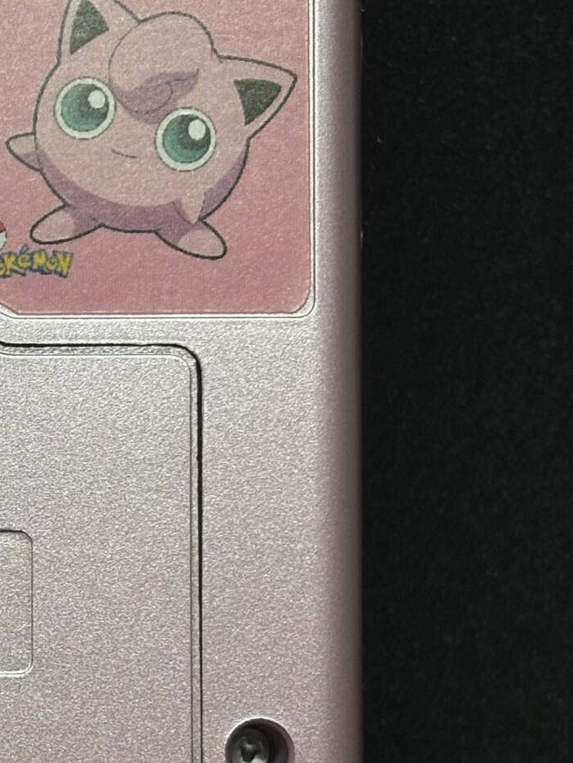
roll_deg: -0.5
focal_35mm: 142
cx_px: -187
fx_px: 3133
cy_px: 486
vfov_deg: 13.9
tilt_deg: -12.4
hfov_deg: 10.2
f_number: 1.6
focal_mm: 5.96
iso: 32
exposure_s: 1/121
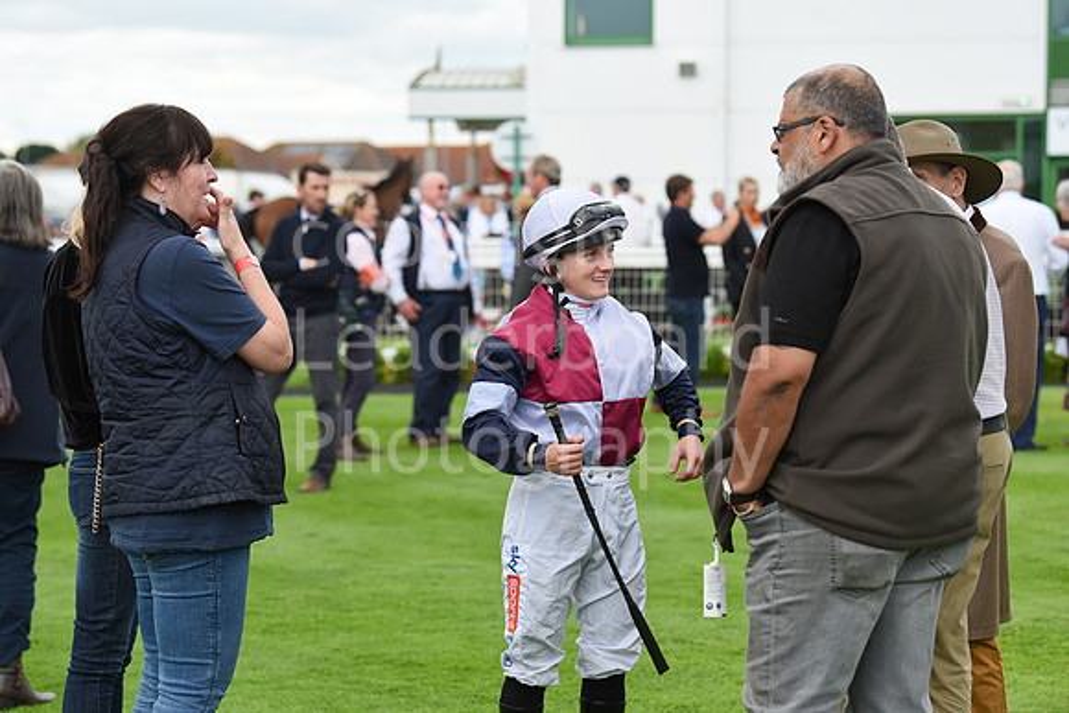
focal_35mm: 102
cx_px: 534
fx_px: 3029
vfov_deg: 13.4
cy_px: 356
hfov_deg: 20.0
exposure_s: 1/1600
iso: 1000
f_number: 4.5
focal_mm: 102
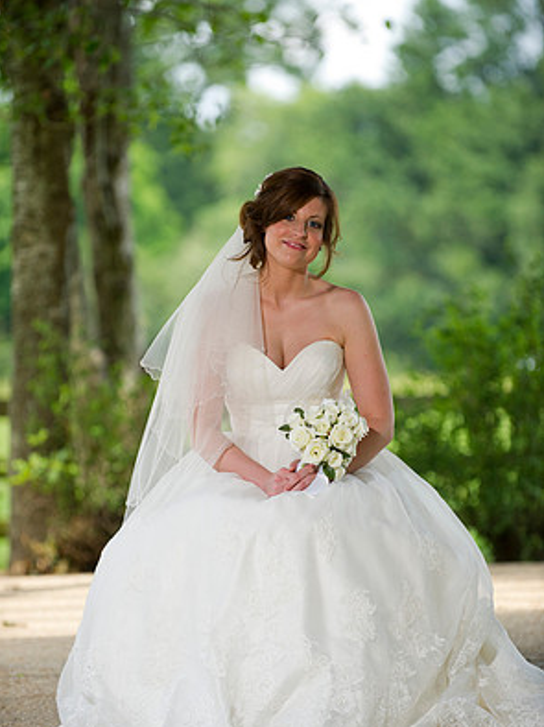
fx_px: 4027
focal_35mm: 192
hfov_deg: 7.7
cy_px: 400
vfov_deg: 10.3
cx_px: 270
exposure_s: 1/800
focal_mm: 175
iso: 500
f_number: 2.8
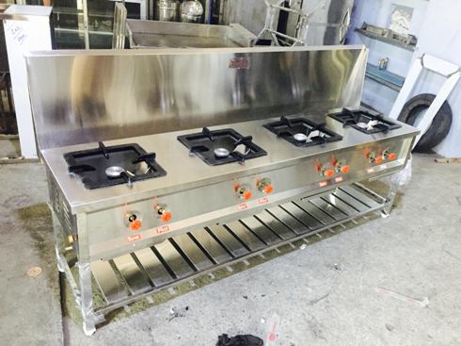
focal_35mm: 29
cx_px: 230
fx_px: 386
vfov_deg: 48.2
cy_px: 173
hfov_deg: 61.7
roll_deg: -7.3
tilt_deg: -28.3
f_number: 2.2
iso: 250
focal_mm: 4.15
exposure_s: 1/20
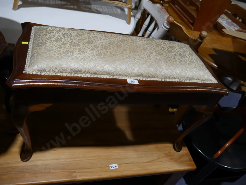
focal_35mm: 28
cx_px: 123
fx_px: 199
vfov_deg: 49.8
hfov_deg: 63.4
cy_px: 92
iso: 200
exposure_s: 1/100
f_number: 3.5
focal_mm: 14
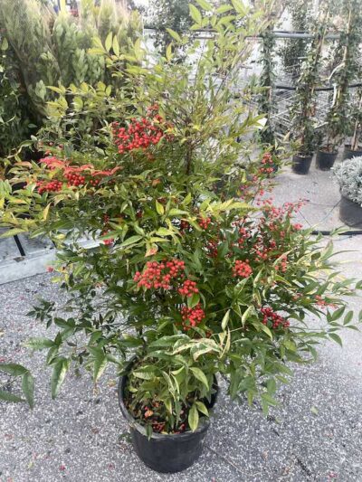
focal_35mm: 26
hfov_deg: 53.1
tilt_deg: -28.9
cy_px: 241
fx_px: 362
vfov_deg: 67.3
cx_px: 181
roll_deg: -2.4
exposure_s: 1/121
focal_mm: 4.2
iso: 64
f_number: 1.6
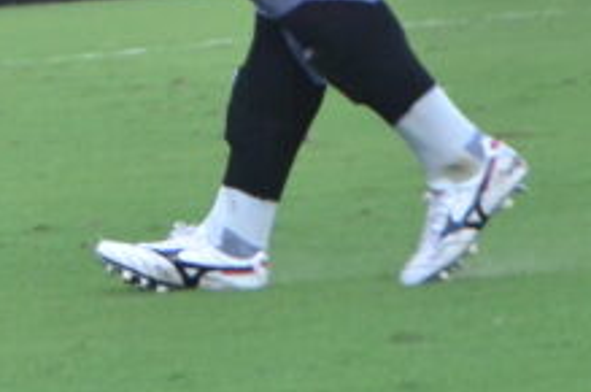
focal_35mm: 666
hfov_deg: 3.1
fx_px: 10915
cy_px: -24
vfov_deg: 2.1
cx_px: -631
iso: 2000
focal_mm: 95
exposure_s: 1/500
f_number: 5.6
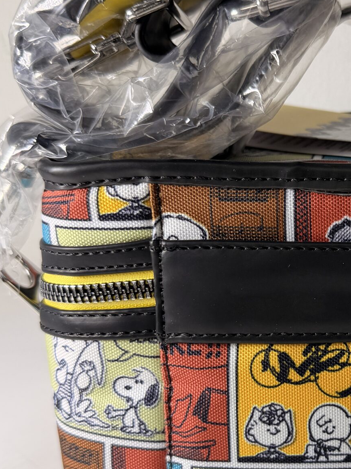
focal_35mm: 53
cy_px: 289
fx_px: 717
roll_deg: -0.3
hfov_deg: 26.3
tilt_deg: -22.1
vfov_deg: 36.0
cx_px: 338
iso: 80
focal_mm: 6.76
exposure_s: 1/440
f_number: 1.78
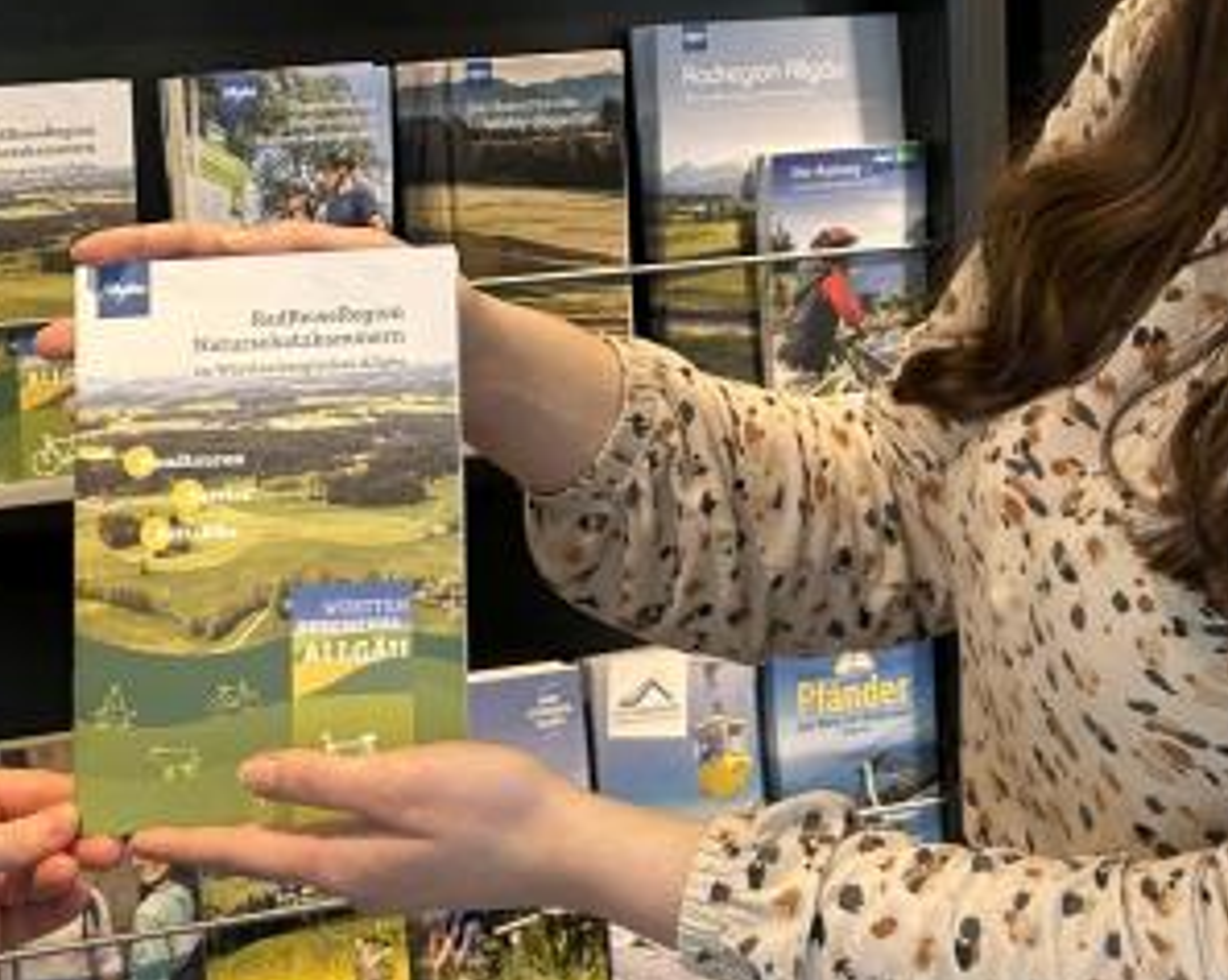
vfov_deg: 19.5
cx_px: 442
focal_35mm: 77
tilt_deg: -4.3
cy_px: 85
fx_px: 2796
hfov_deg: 24.7
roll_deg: +1.8
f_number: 1.5
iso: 80
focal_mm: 5.7
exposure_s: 1/50
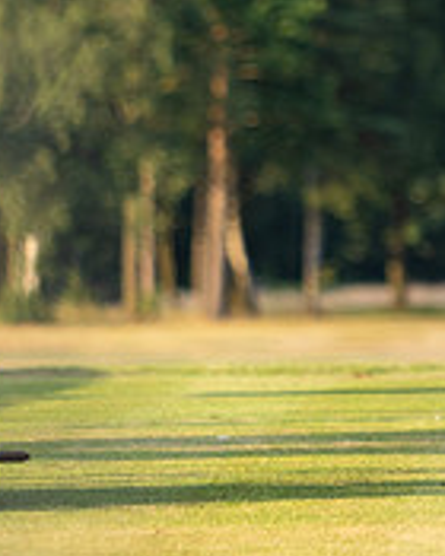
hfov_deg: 2.5
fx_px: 9993
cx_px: -423
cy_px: 153
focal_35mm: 607
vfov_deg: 3.2
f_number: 3.2
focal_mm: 130
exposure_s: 1/640
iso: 125
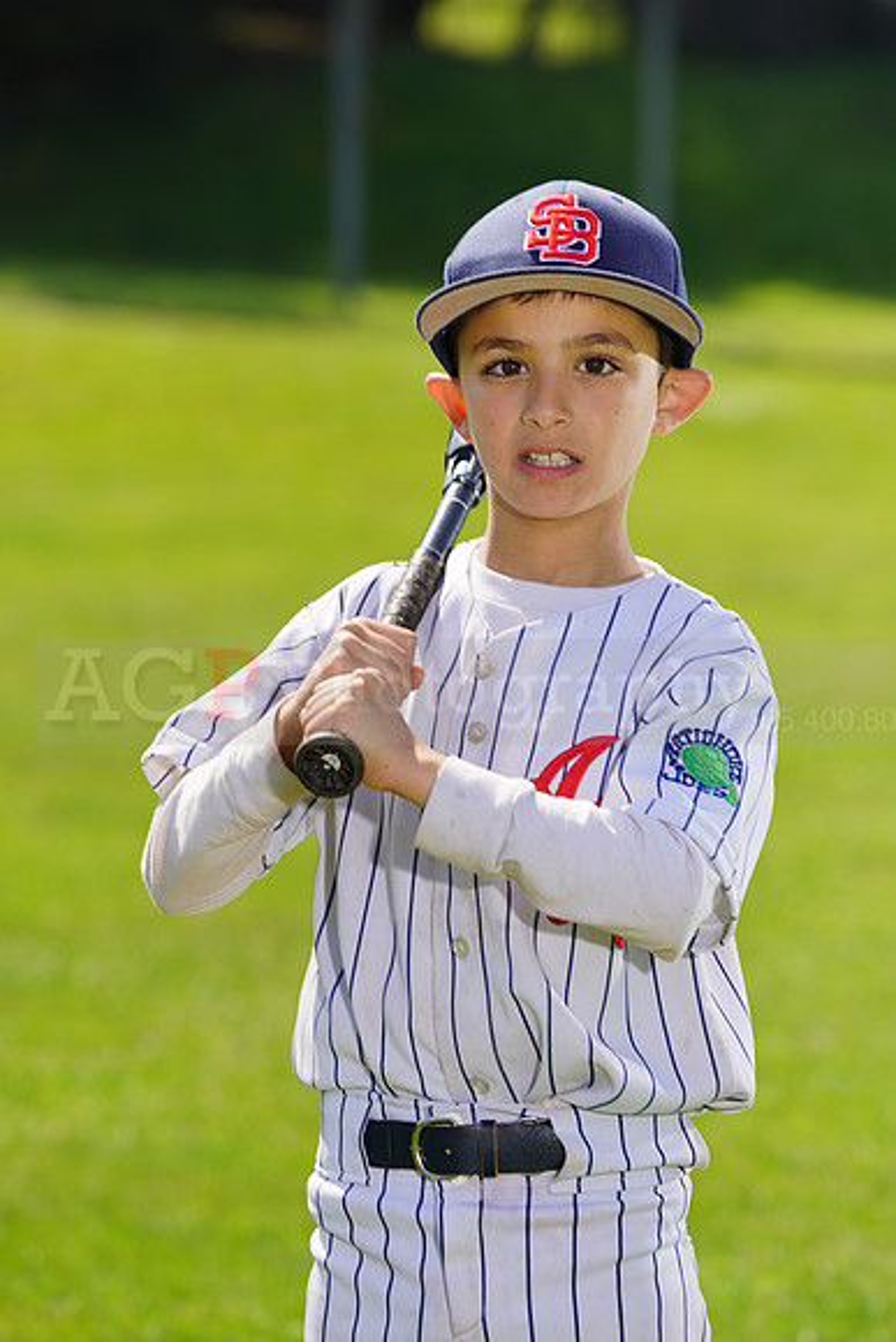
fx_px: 8357
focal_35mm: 224
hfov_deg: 6.1
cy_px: 671
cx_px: 448
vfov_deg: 9.2
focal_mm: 224
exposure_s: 1/250
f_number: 8
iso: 100
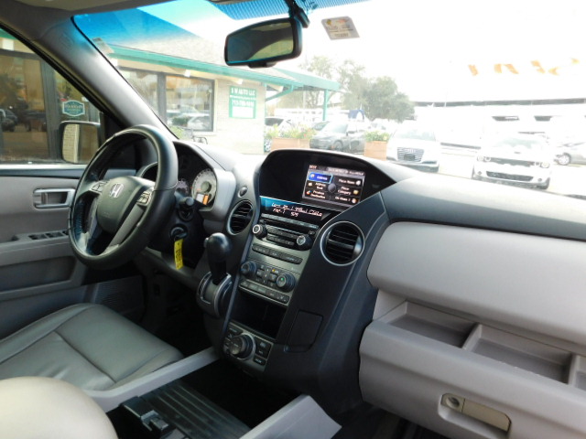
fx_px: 389
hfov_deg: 73.9
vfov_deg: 58.9
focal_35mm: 23
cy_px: 220
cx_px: 293
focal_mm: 4
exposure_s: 1/30
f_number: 3
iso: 160
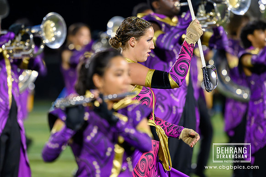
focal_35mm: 410
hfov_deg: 5.0
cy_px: 88
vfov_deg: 3.3
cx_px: 133
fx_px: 3028
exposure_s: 1/500
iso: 12800
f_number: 5.6
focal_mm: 410
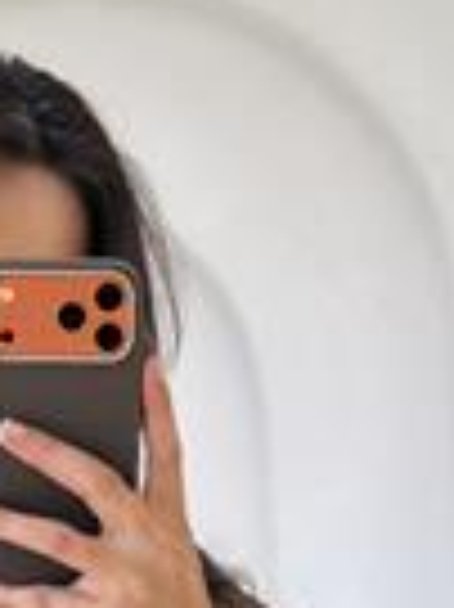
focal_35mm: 95
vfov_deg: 19.8
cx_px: 135
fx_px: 1664
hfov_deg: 15.5
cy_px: 669
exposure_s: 1/121
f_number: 1.78
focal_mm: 6.76
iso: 80
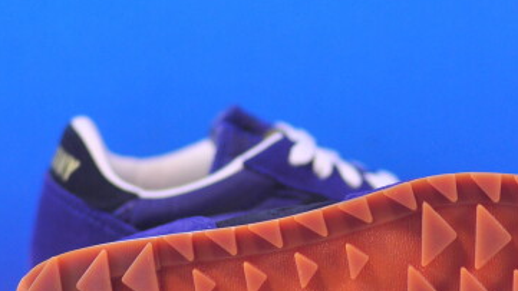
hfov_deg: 12.4
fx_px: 2390
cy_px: 130
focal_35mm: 174
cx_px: 340
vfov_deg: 7.0
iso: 250
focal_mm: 50
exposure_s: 1/320
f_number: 2.2
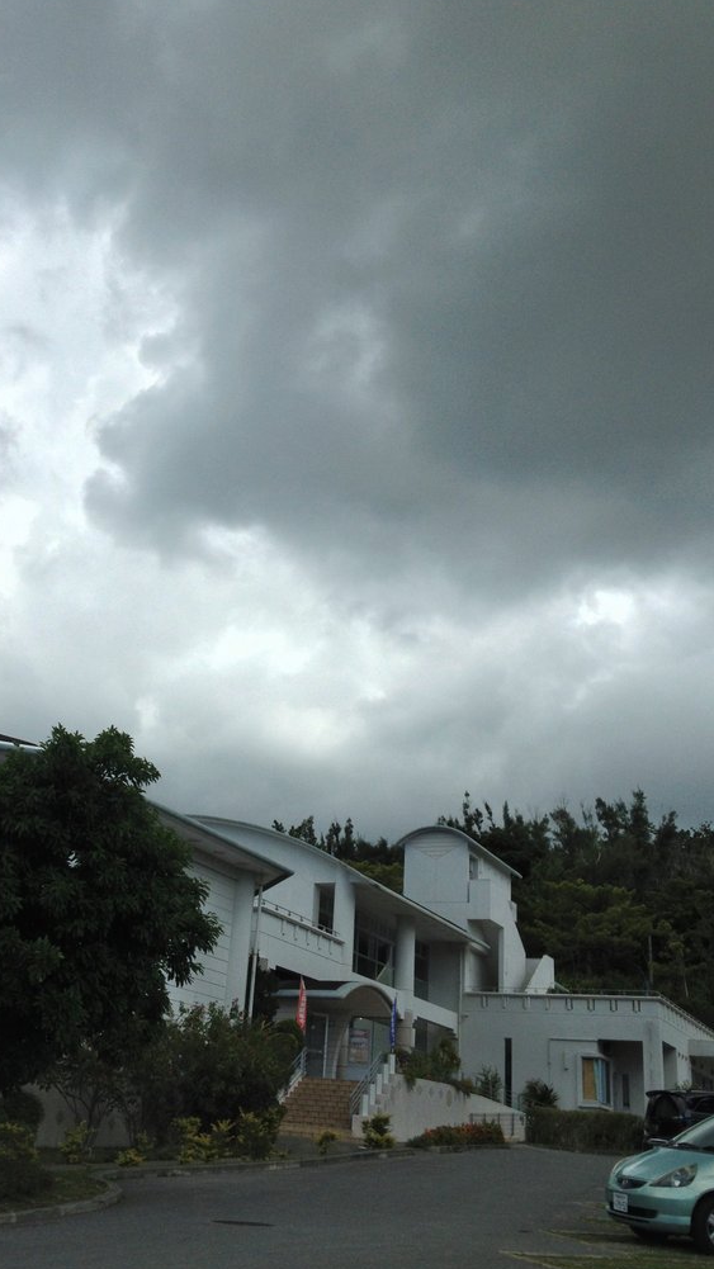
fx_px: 1313
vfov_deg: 51.6
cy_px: 635
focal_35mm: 39
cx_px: 289
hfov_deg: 30.4
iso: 50
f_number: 2.4
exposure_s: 1/3067
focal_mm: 4.28
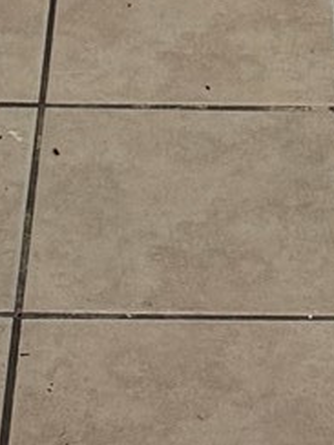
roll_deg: -1.7
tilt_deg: -8.6
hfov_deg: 7.8
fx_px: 2431
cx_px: 301
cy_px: -983
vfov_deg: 8.4
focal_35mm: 189
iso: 160
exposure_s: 1/60
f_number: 1.78
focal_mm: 6.76
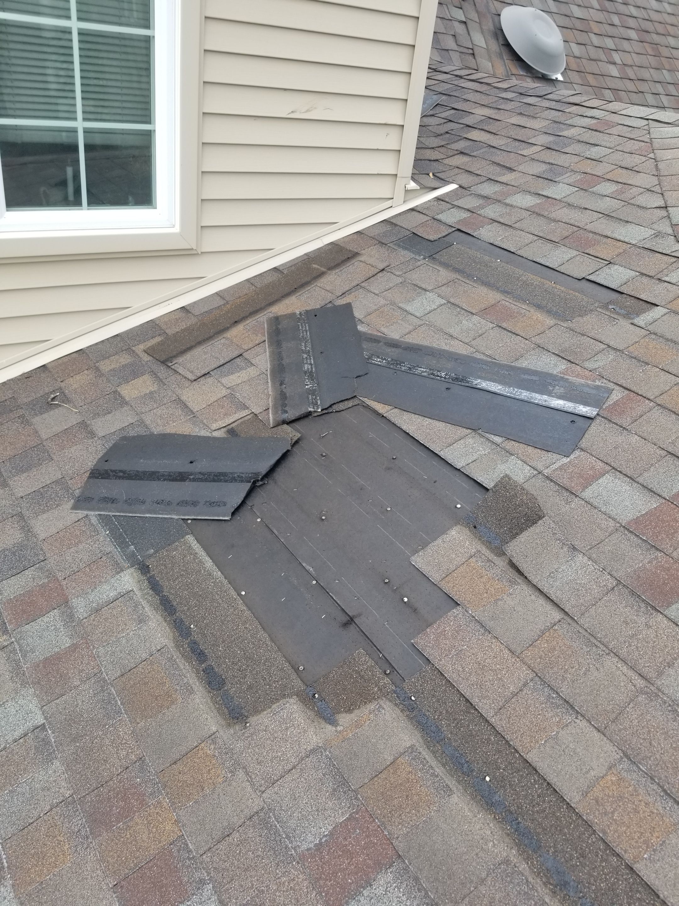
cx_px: 340
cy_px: 453
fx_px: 680
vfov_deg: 67.3
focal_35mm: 26
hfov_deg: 53.1
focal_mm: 4.25
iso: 50
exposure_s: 1/200
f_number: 1.7
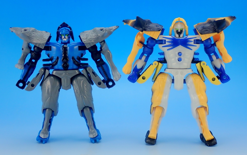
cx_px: 123
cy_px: 77
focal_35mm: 50
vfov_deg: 25.8
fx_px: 337
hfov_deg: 40.3
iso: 100
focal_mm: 8.4
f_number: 3.1
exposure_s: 1/30
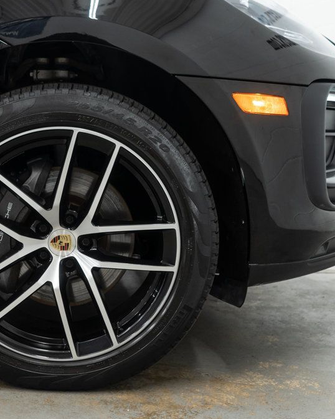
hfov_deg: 25.2
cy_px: 210
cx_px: 100
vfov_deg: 31.5
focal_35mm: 60
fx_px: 744
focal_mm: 28
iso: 500
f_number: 3.2
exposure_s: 1/50
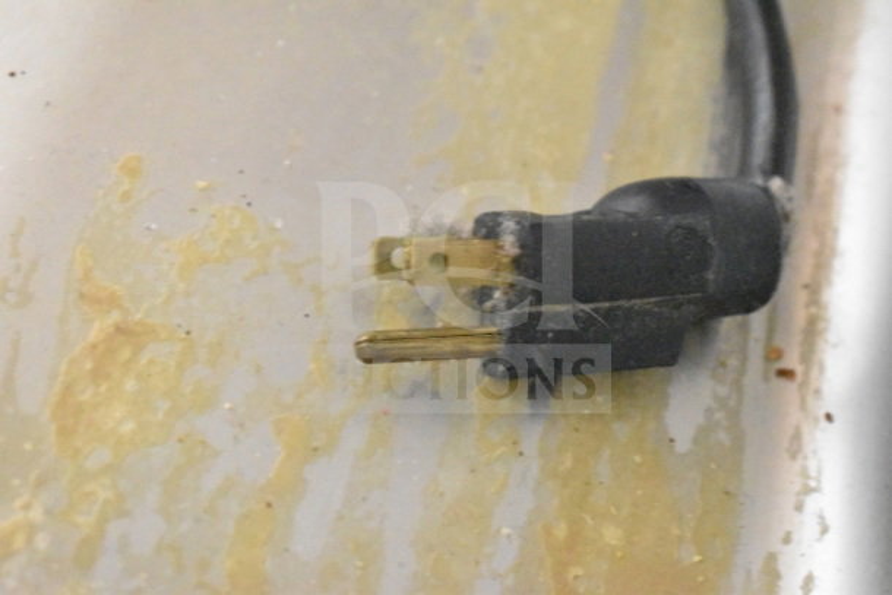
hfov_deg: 29.2
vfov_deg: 19.7
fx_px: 1710
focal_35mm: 69
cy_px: 298
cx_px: 446
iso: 25600
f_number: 5.3
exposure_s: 1/80
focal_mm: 46
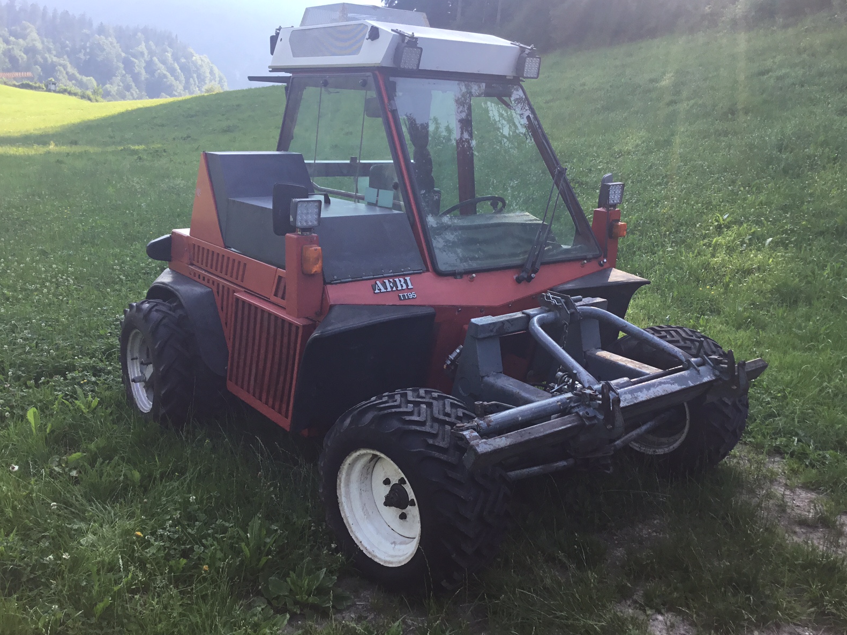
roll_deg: -7.4
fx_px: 783
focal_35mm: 32
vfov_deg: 44.2
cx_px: 425
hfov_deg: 56.8
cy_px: 311
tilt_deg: -7.9
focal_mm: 3.3
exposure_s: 1/215
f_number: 2.4
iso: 25
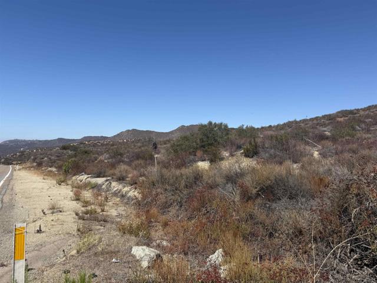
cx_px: 188
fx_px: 261
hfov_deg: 71.6
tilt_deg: +1.0
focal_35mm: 24
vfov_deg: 56.8
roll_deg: -1.1
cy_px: 142
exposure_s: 1/5319
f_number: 1.78
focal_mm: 6.76
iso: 80
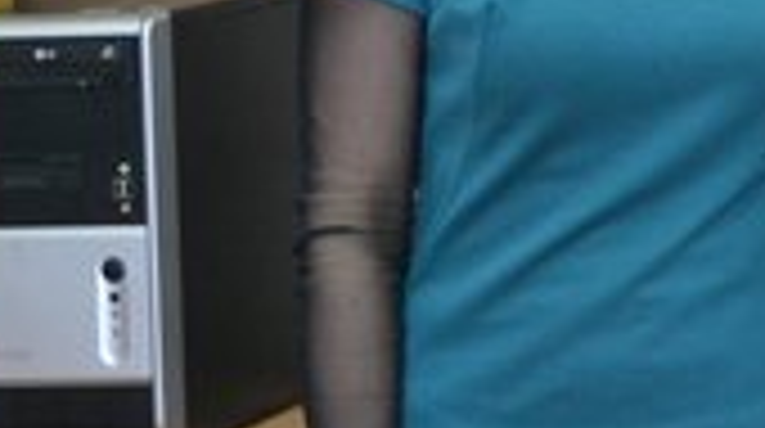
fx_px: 5124
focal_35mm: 253
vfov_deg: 4.7
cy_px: -455
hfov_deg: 8.3
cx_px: 1323
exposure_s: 1/15
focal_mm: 42
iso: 720
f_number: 5.3
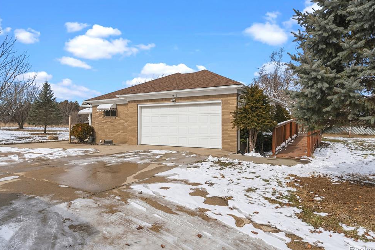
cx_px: 192
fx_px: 240
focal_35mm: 23
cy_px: 125
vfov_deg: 55.1
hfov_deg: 76.1
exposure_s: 1/200
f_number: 8
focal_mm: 22
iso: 100
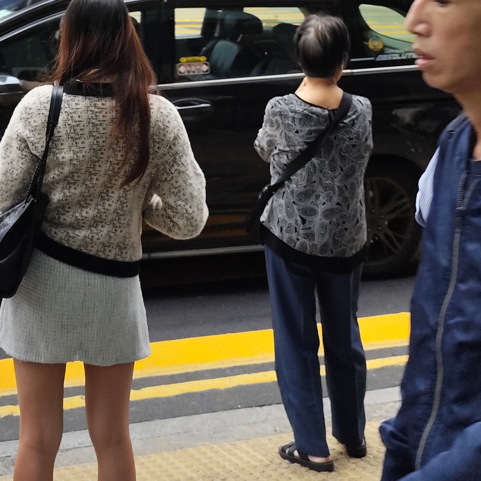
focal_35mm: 70
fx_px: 1100
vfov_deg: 23.0
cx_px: 99
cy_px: -63
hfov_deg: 24.3
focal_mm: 6.14
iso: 50
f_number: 1.65
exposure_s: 1/182
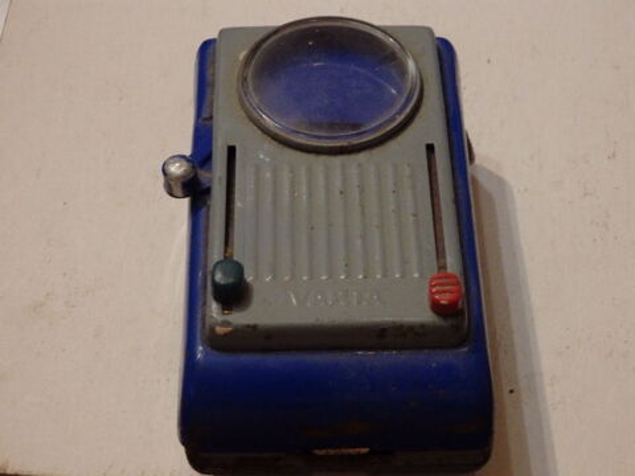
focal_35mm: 66
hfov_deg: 29.4
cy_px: 238
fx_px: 1211
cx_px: 318
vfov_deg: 22.3
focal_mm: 11.9
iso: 1000
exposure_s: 1/13
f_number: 4.4
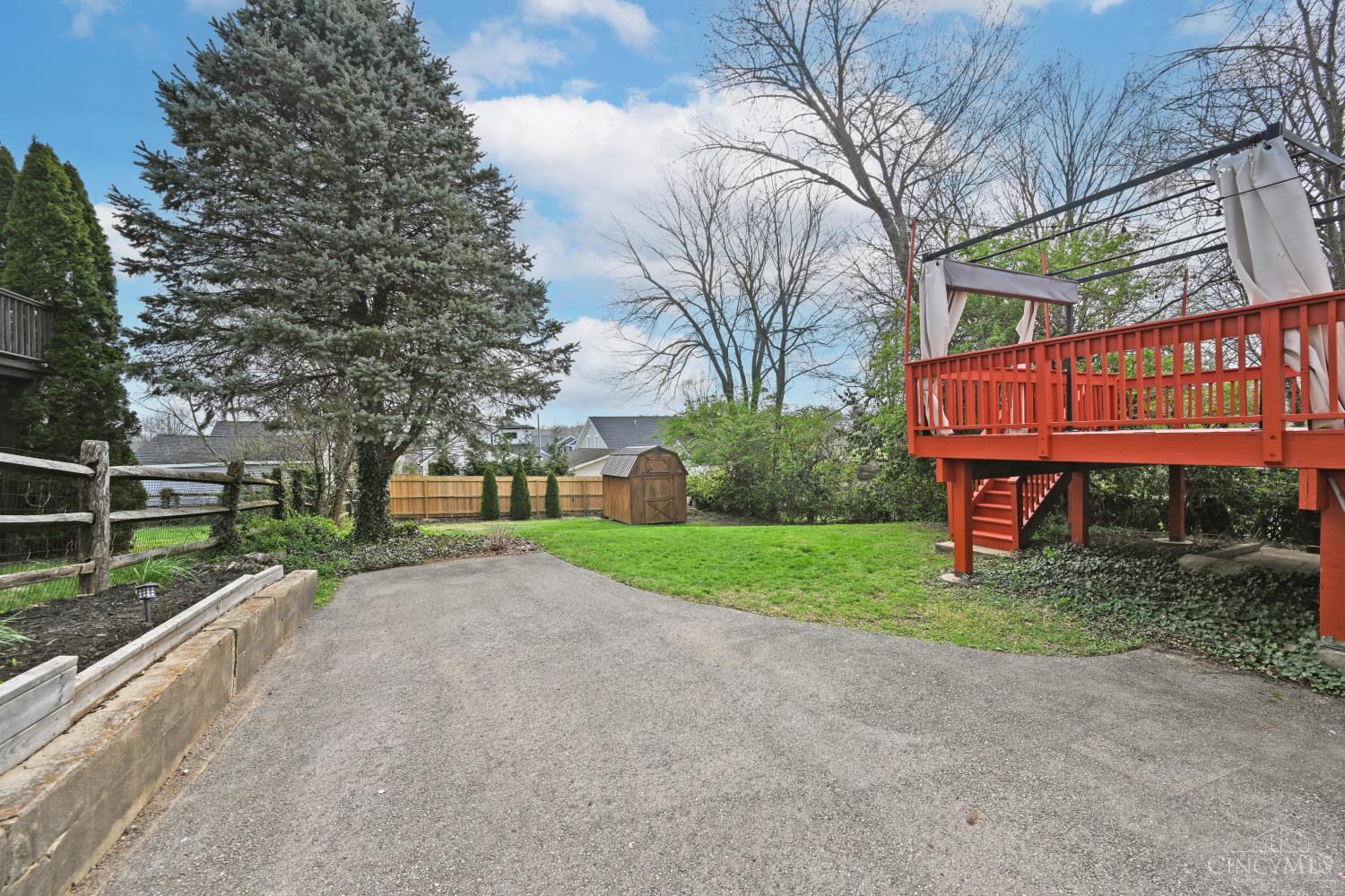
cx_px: 672
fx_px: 523
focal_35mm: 14
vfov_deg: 81.2
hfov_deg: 104.3
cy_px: 448
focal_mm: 14
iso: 80
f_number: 6.3
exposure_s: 1/200
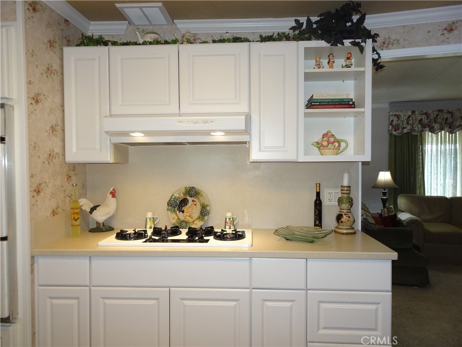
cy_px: 174
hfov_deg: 71.6
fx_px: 320
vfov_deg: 56.8
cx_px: 231
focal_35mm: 24
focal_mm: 4.1
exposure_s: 1/30
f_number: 3.5
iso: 200
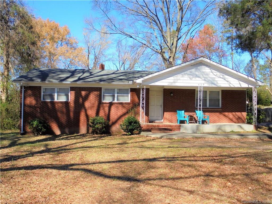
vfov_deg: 41.8
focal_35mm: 34
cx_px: 136
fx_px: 267
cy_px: 102
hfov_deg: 54.0
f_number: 4
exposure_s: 1/500
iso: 100
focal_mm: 6.1
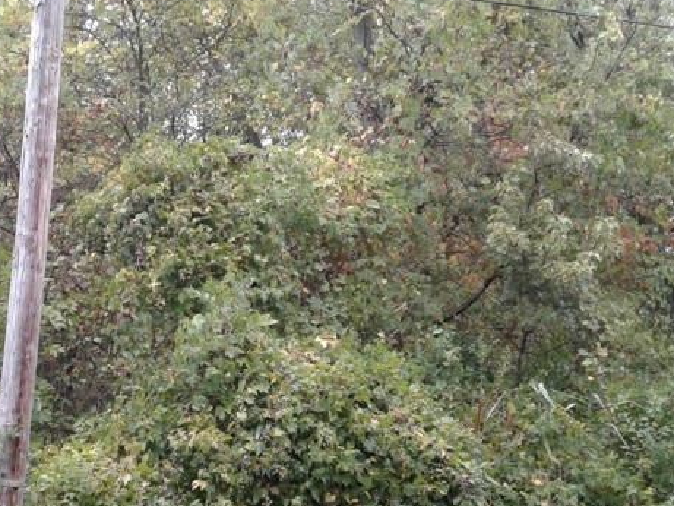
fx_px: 1071
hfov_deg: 34.8
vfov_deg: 26.1
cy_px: 399
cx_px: 260
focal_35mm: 55
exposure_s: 1/50
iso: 50
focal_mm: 3.3
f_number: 2.2
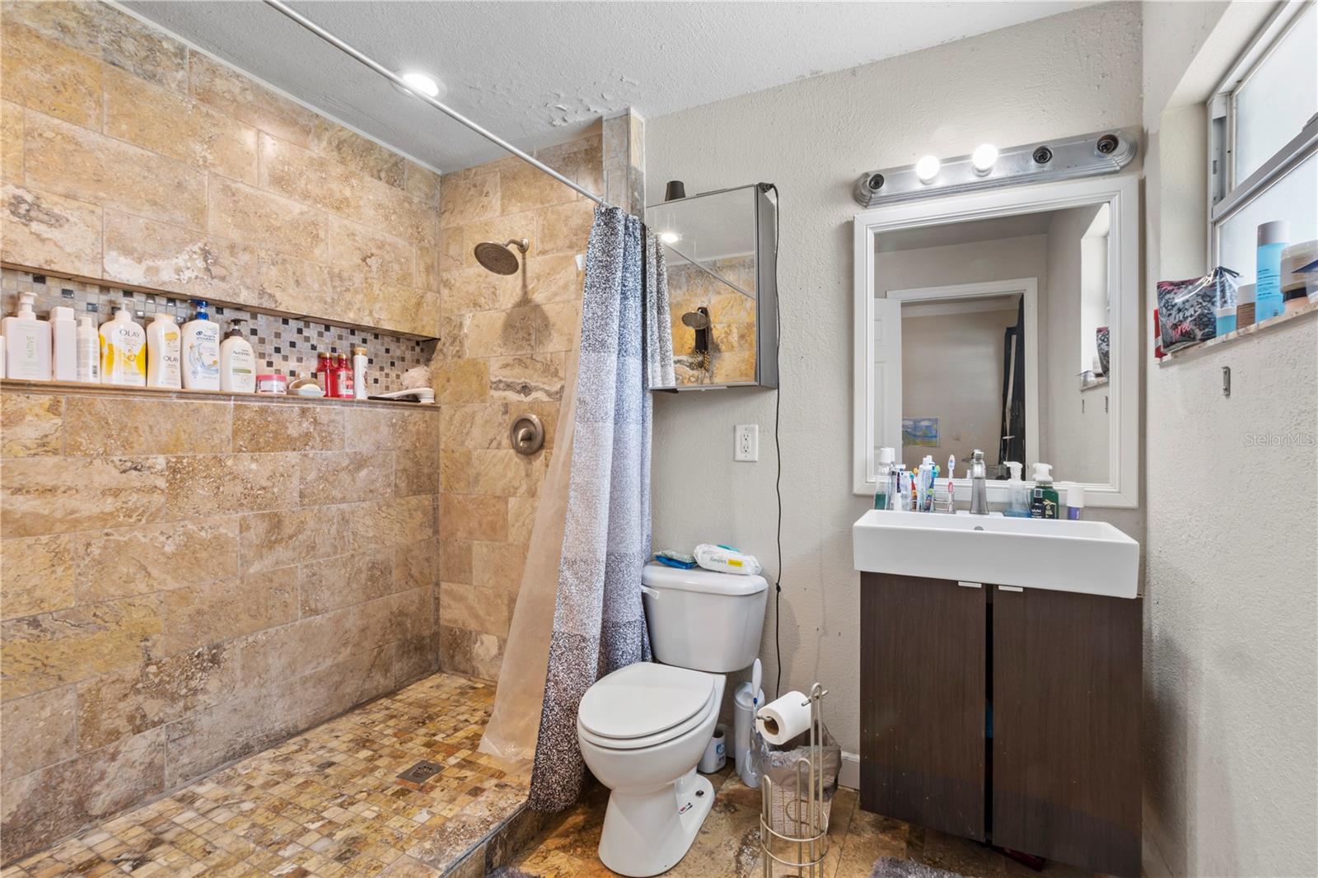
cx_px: 659
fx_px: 549
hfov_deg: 100.4
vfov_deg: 77.3
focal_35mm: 15
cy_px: 439
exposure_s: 2
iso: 200
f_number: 14
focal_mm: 10
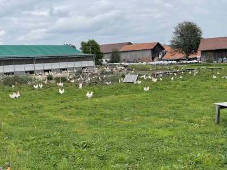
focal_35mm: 64
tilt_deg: -3.0
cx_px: 114
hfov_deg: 30.3
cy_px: 85
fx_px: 420
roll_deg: +4.3
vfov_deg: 22.9
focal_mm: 7.5
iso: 20
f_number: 2.2
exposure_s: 1/455
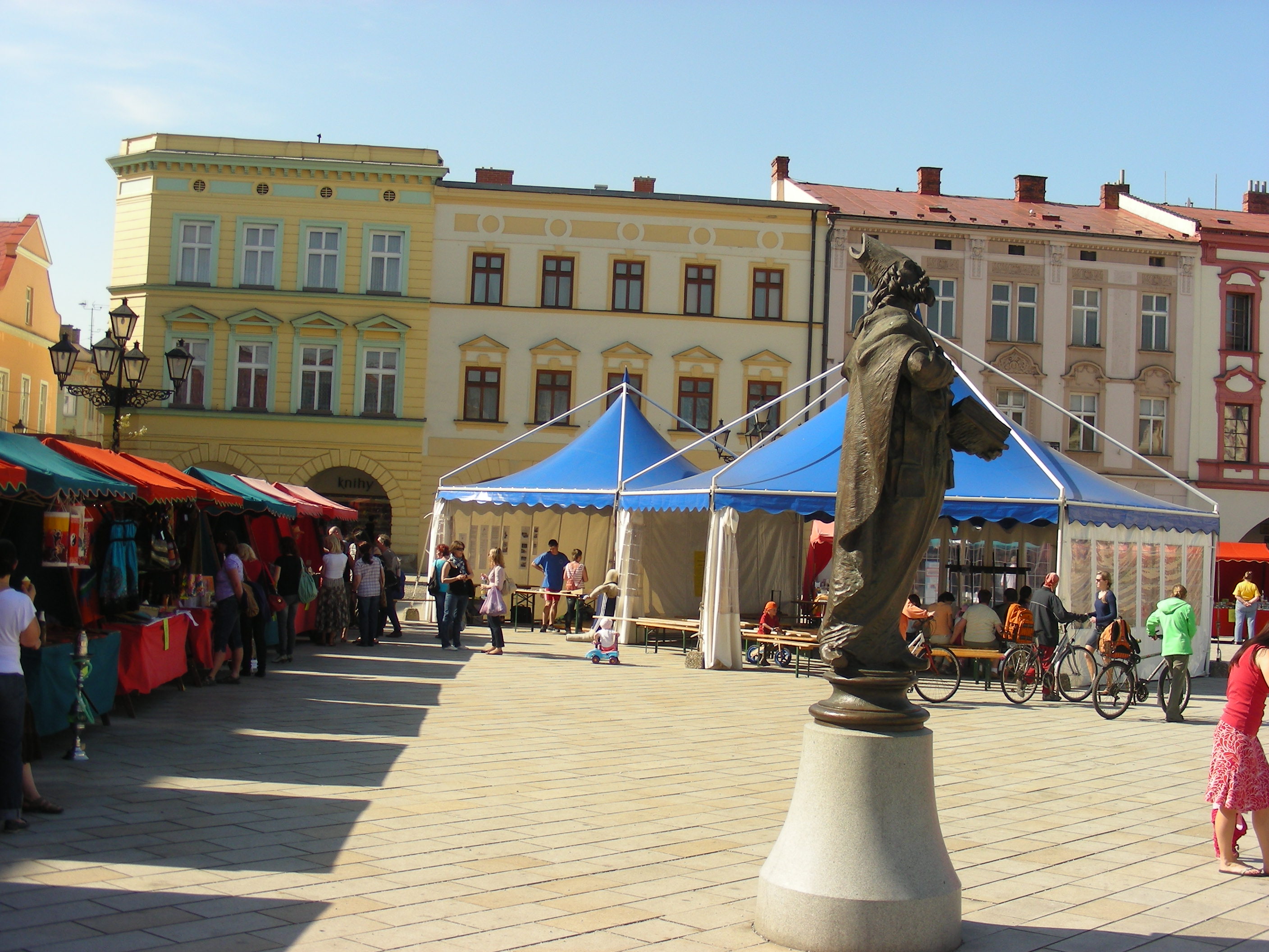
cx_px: 634
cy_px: 476
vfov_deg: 32.9
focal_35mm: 44
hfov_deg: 42.9
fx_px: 1613
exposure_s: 1/380
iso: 50
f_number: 4
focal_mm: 7.4
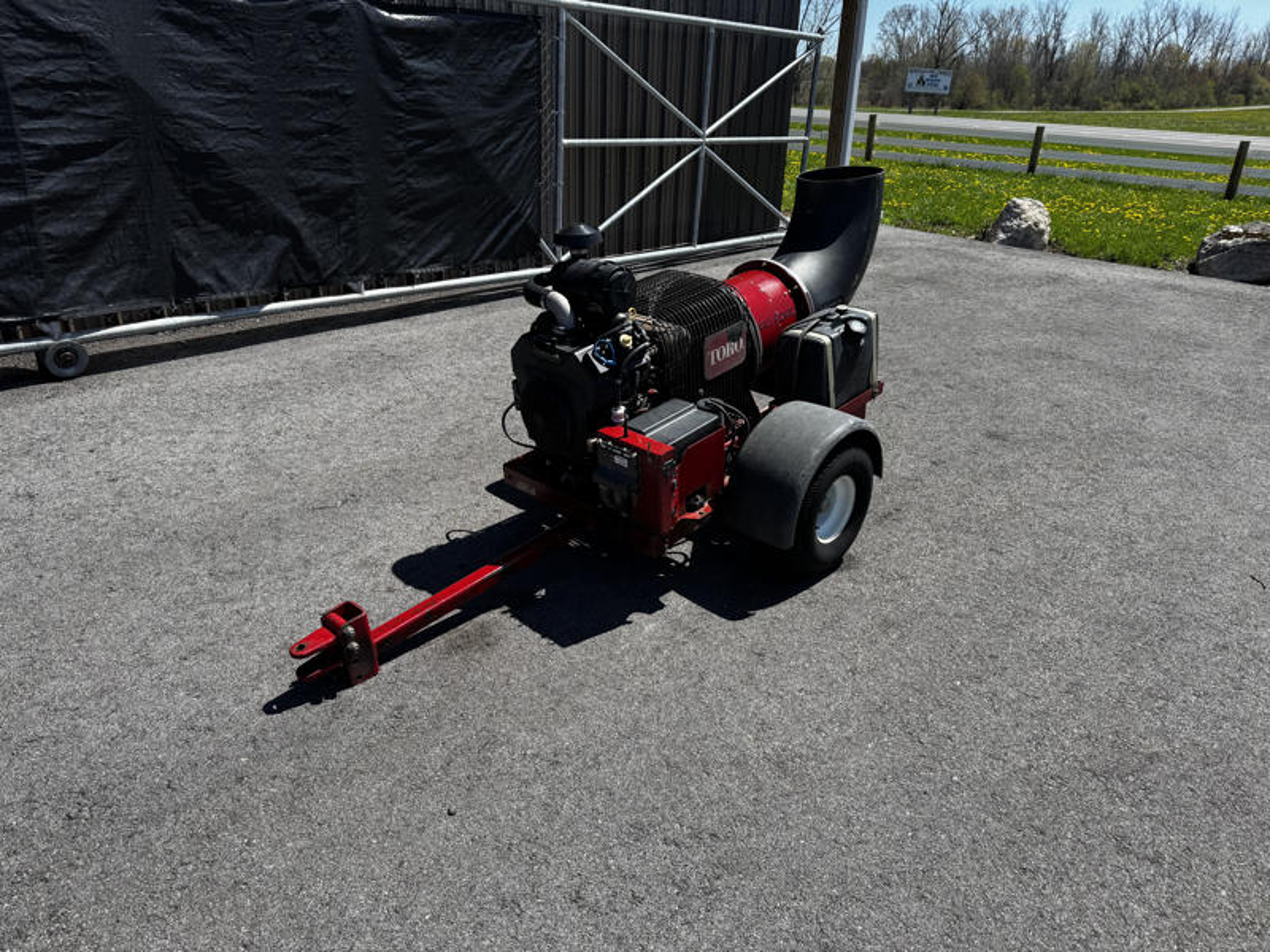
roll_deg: -2.4
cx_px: 635
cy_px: 476
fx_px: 881
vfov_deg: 56.8
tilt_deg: -24.9
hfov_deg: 71.6
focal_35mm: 24
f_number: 1.78
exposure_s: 1/3247
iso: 80
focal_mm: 6.76
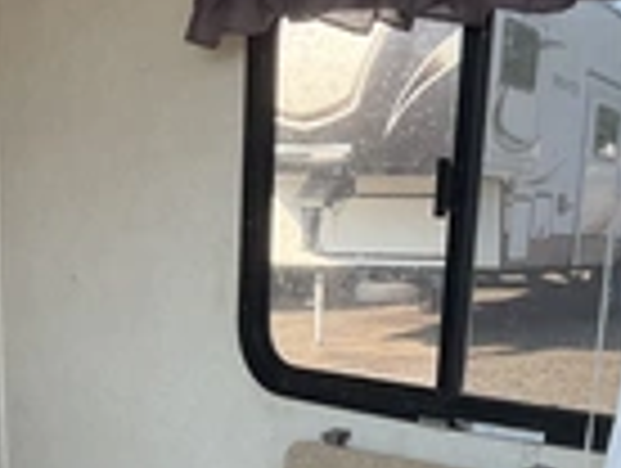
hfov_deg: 23.1
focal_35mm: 84
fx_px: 1510
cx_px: 171
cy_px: 666
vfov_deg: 16.3
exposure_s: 1/386
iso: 25
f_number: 1.8
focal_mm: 3
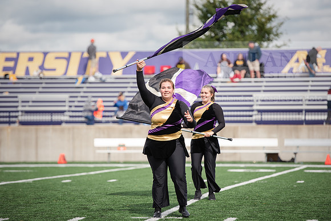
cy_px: 110
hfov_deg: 10.8
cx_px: 166
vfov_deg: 7.2
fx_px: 1747
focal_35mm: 190
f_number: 3.5
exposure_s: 1/1250
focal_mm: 190
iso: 160
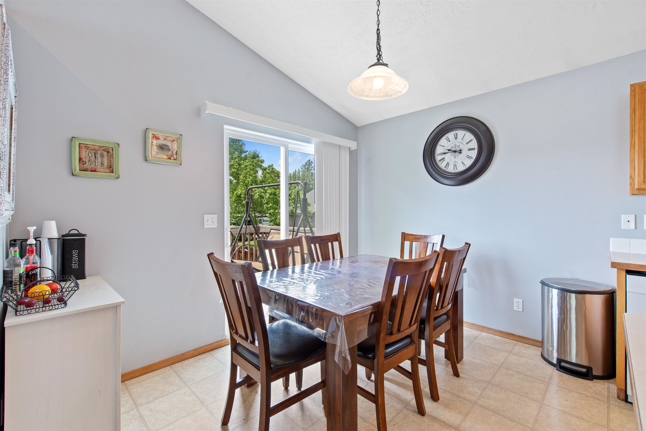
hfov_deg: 96.7
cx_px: 323
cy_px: 216
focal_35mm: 16
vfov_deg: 73.8
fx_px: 287
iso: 100
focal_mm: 16
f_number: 8
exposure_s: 1/2
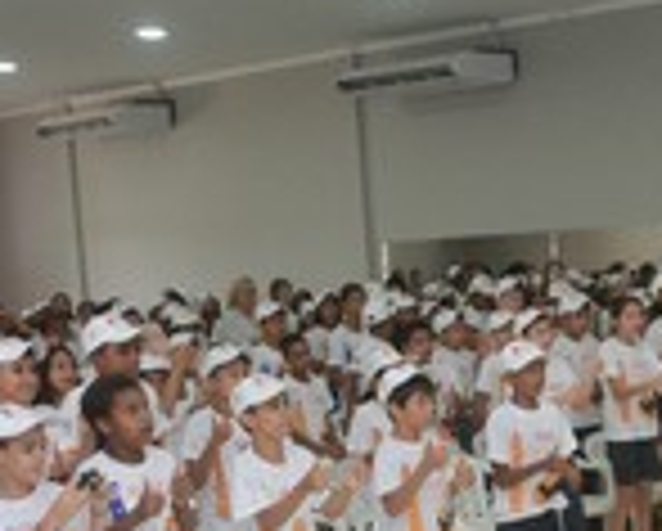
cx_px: 757
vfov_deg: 17.6
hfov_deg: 20.9
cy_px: 472
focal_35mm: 86
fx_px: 1687
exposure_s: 1/125
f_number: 3.5
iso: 1600
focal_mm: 20
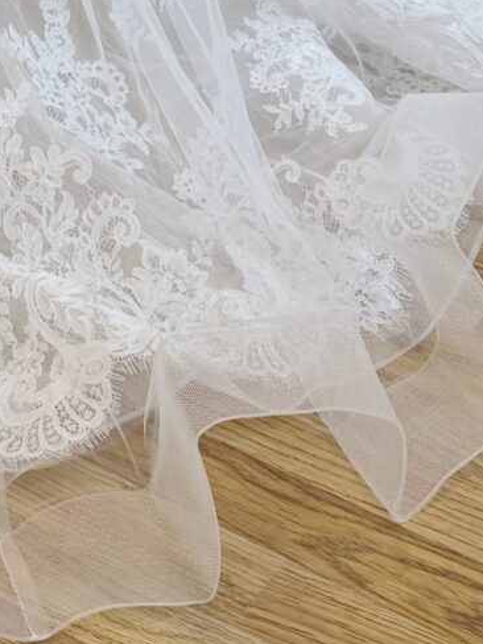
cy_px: -765
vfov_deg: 12.9
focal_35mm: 126
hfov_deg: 11.4
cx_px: -194
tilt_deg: -9.2
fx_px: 2344
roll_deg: -0.2
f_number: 1.78
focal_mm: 6.76
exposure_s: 1/100
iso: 80
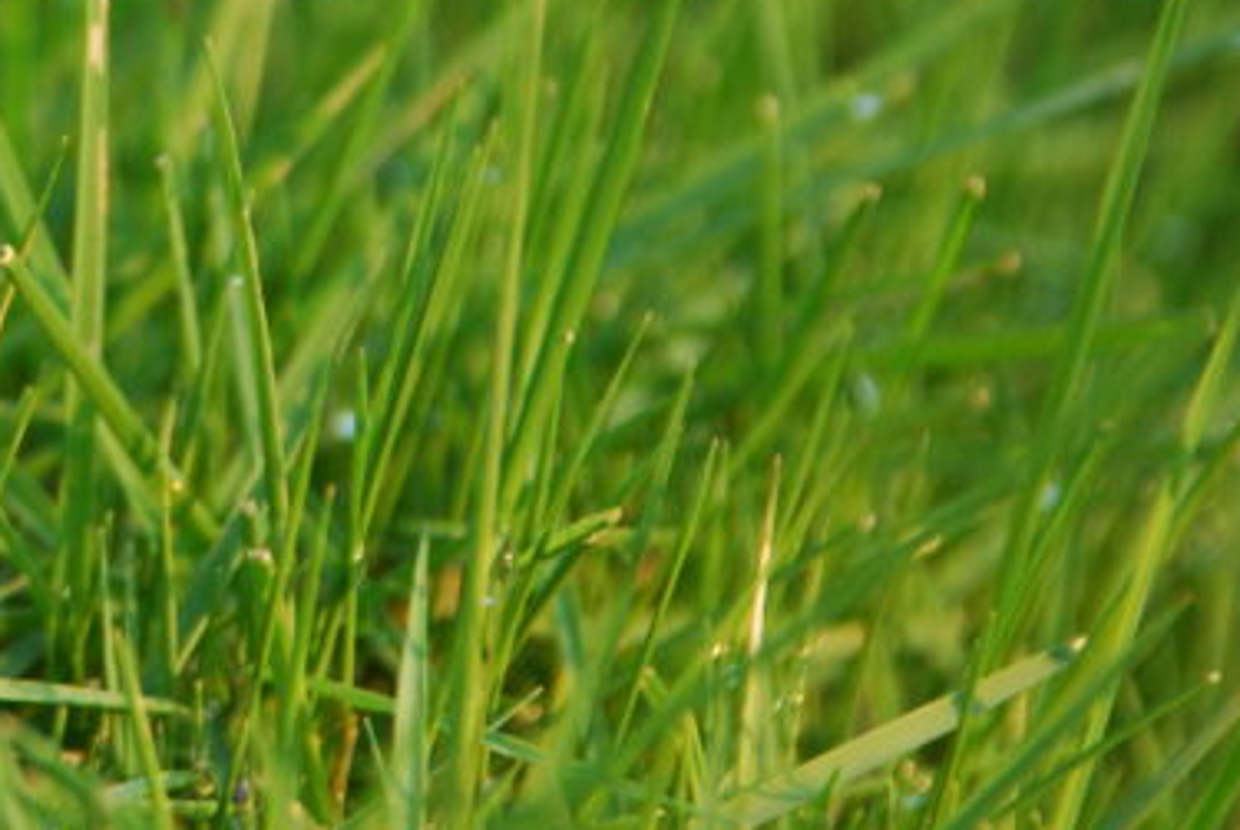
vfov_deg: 2.5
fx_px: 19048
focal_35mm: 552
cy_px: -2
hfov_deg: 3.7
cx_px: -175
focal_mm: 135
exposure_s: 1/125
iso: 320
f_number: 5.6
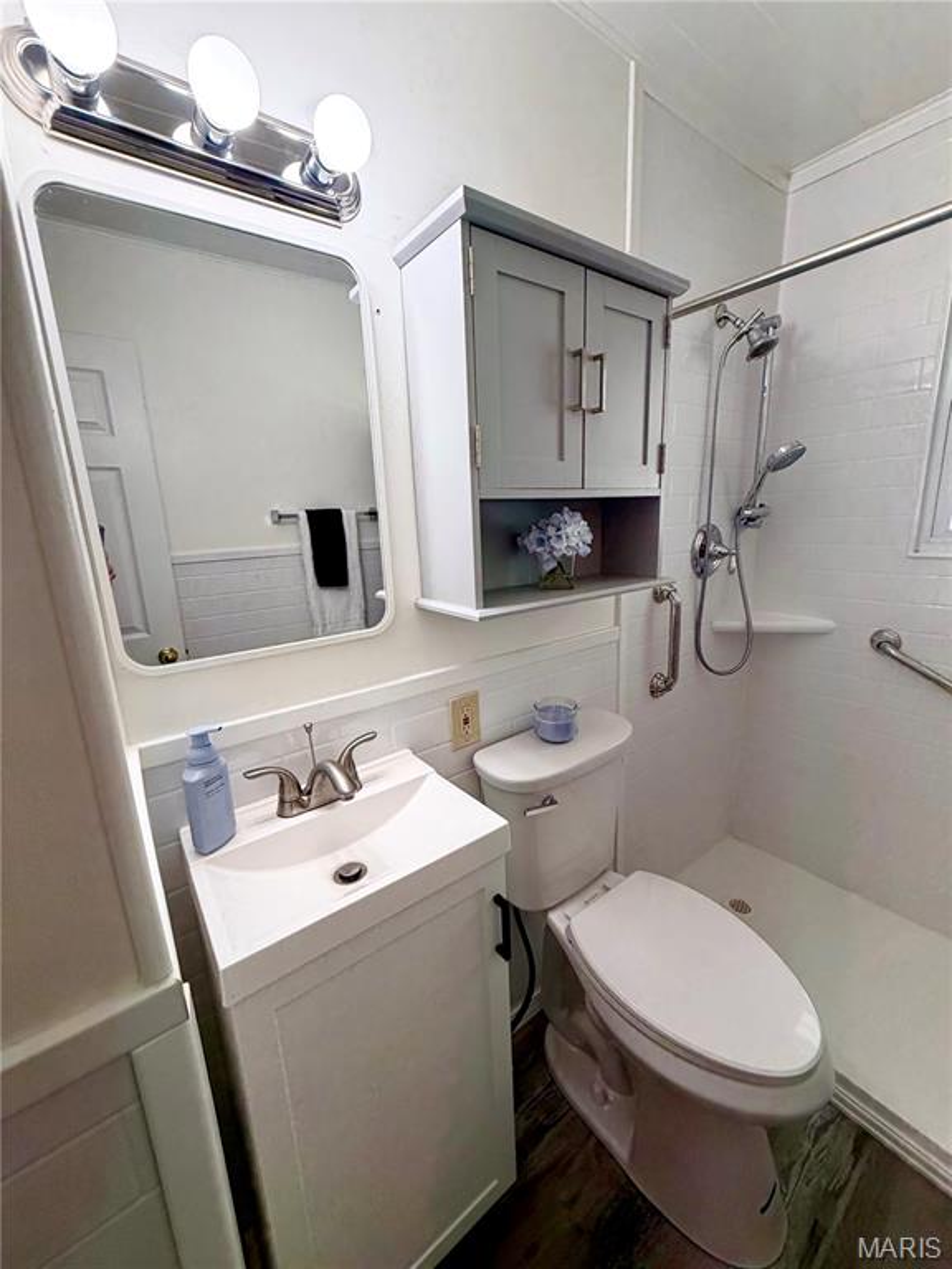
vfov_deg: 102.1
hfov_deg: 85.7
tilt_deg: -12.0
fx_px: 513
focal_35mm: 14
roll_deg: +2.6
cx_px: 476
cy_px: 634
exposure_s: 1/120
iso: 125
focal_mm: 2.22
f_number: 2.2
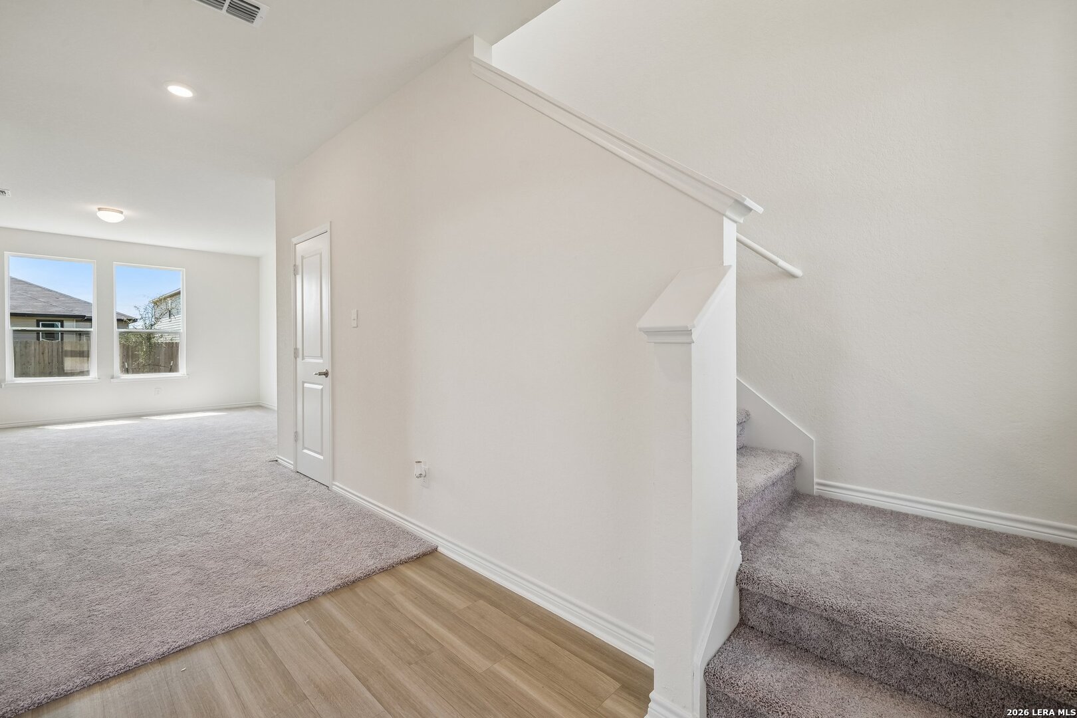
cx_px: 538
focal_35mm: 15
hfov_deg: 100.4
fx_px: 449
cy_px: 359
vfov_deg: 77.3
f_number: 8
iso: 500
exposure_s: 1/50
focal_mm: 15
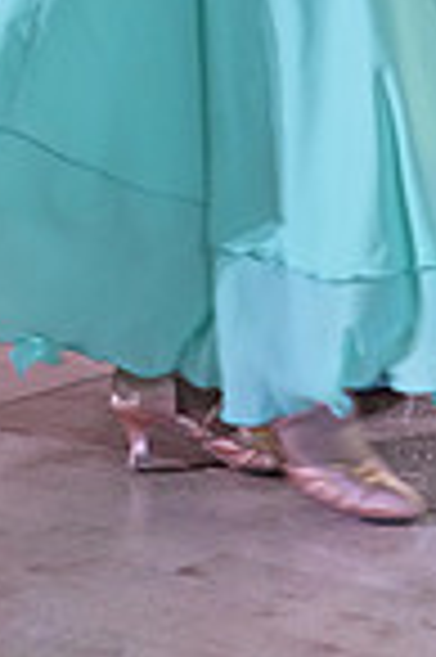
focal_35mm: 151
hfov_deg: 9.1
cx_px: 294
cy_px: -468
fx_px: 2749
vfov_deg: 12.6
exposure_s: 1/250
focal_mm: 38
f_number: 5.6
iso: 2500
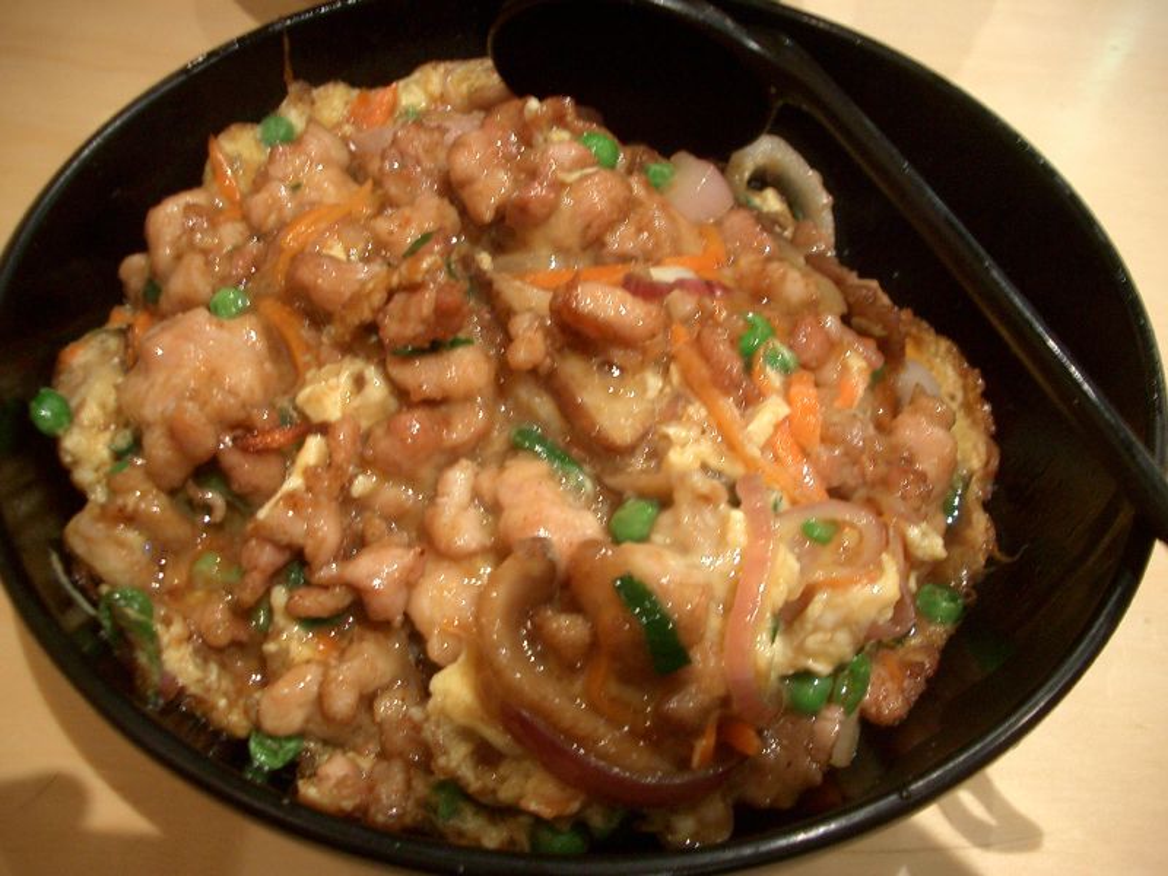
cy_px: 438
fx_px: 1181
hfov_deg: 52.6
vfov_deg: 40.7
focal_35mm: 35
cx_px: 584
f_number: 2.6
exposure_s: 1/10
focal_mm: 5.8
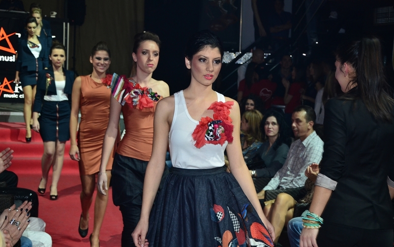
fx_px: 747
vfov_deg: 18.8
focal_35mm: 70
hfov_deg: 29.6
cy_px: 125
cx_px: 198
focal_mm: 45
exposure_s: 1/125
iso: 640
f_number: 4.8
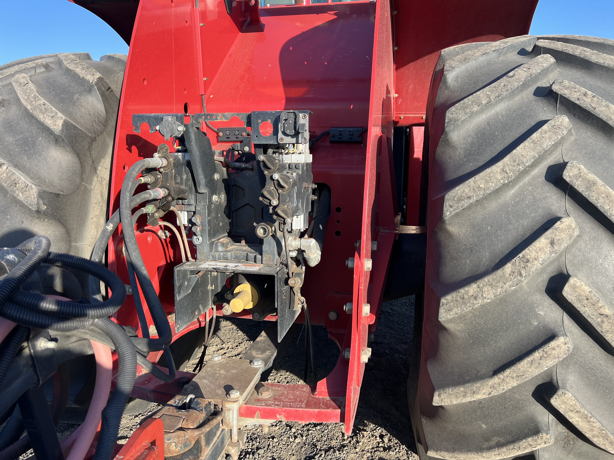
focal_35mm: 26
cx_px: 307
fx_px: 461
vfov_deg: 53.1
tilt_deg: -11.2
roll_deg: -0.2
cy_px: 230
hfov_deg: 67.3
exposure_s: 1/873
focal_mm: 5.7
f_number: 1.5
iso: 50
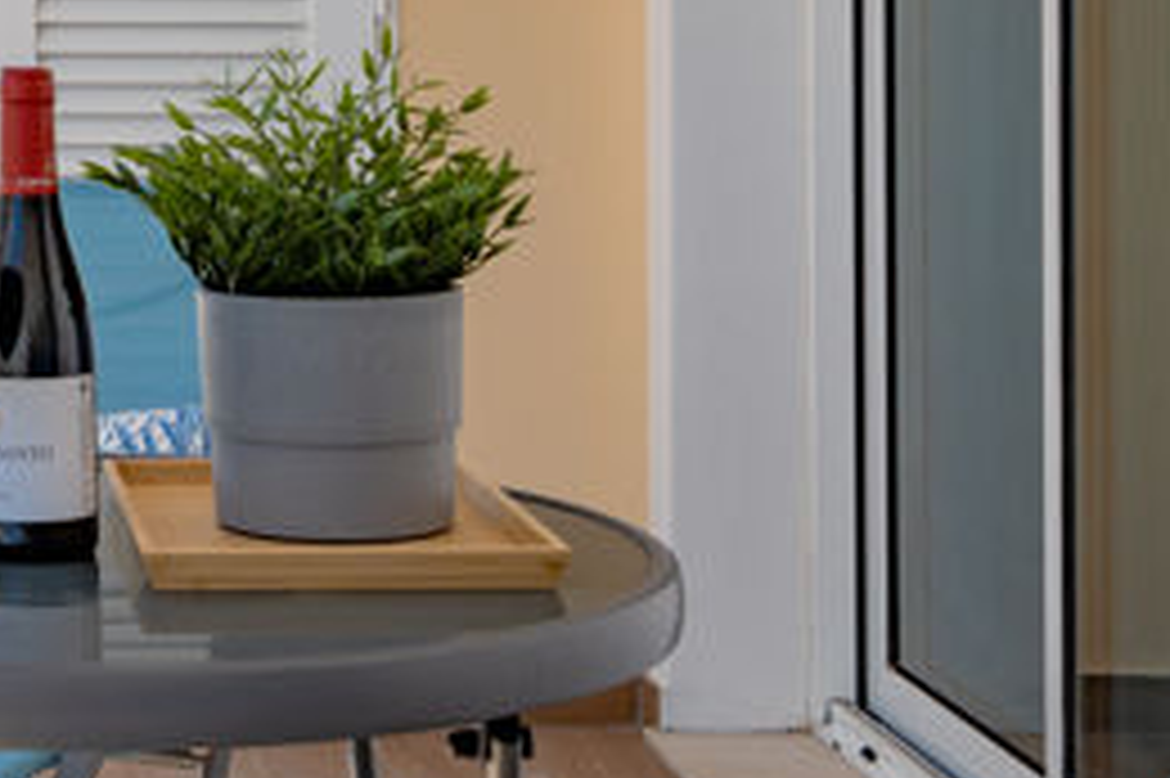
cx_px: -146
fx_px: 3085
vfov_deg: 14.2
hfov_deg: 20.4
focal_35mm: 95
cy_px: 63
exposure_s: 1/200
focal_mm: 35
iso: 200
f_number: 9
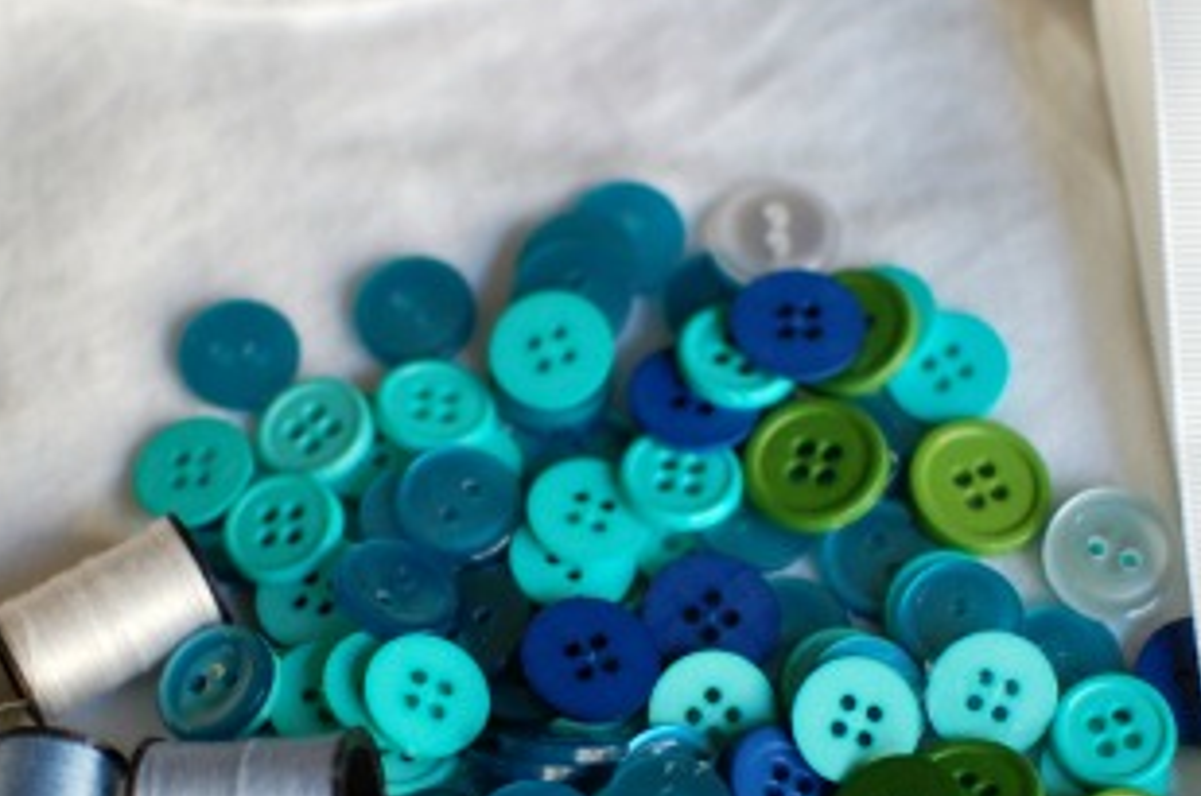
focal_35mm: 102
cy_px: 600
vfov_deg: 13.3
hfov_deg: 20.0
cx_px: 420
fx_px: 3397
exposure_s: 1/800
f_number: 1.8
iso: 800
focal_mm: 35
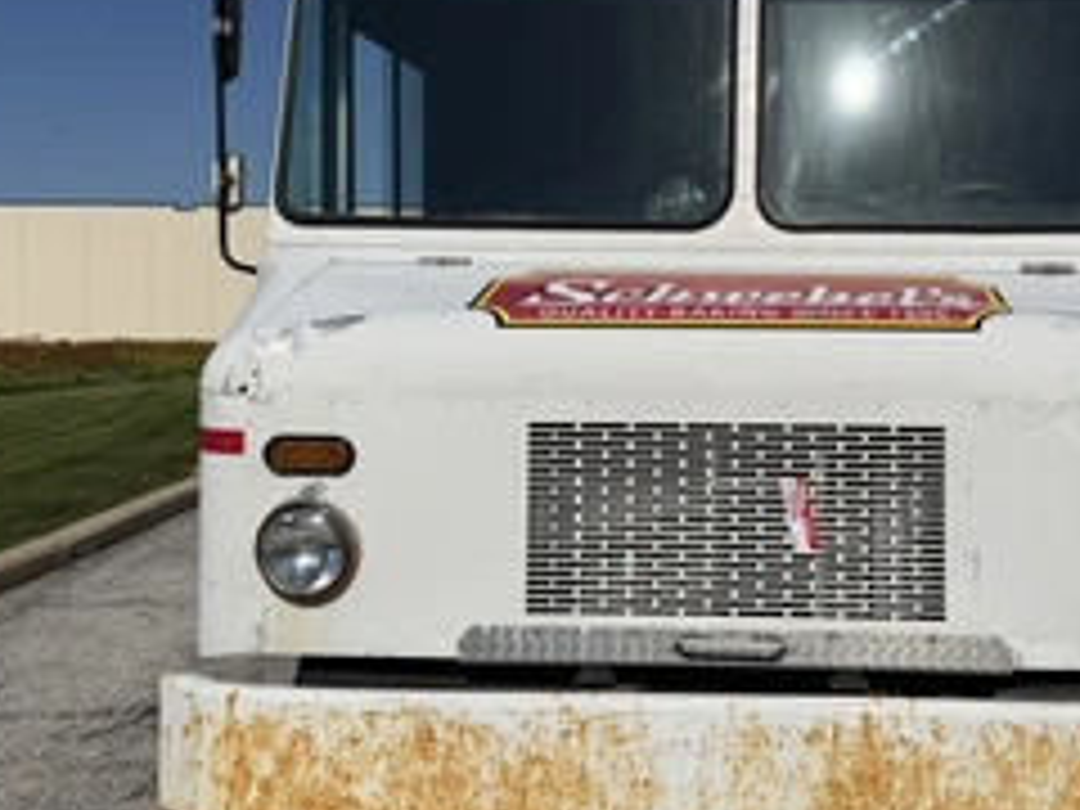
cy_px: 320
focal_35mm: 40
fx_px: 1248
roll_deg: -0.5
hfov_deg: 46.0
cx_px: 724
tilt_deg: -0.3
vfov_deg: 35.8
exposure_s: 1/22727
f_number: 1.78
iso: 80
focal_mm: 6.76
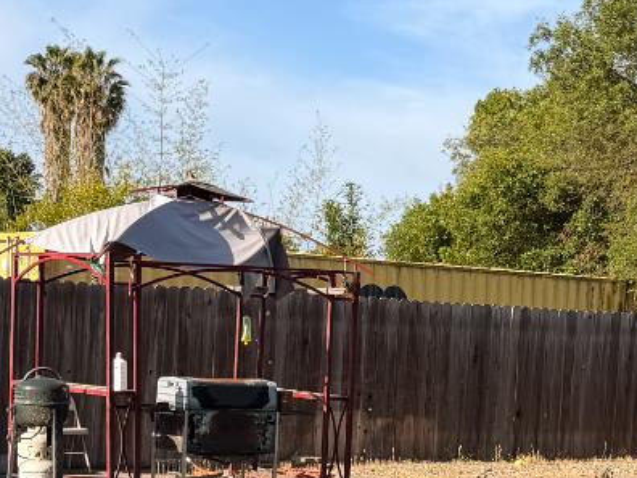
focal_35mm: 91
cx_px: 370
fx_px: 1675
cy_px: 464
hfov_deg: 21.5
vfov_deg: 16.0
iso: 80
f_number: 1.78
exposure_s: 1/3021
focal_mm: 6.76
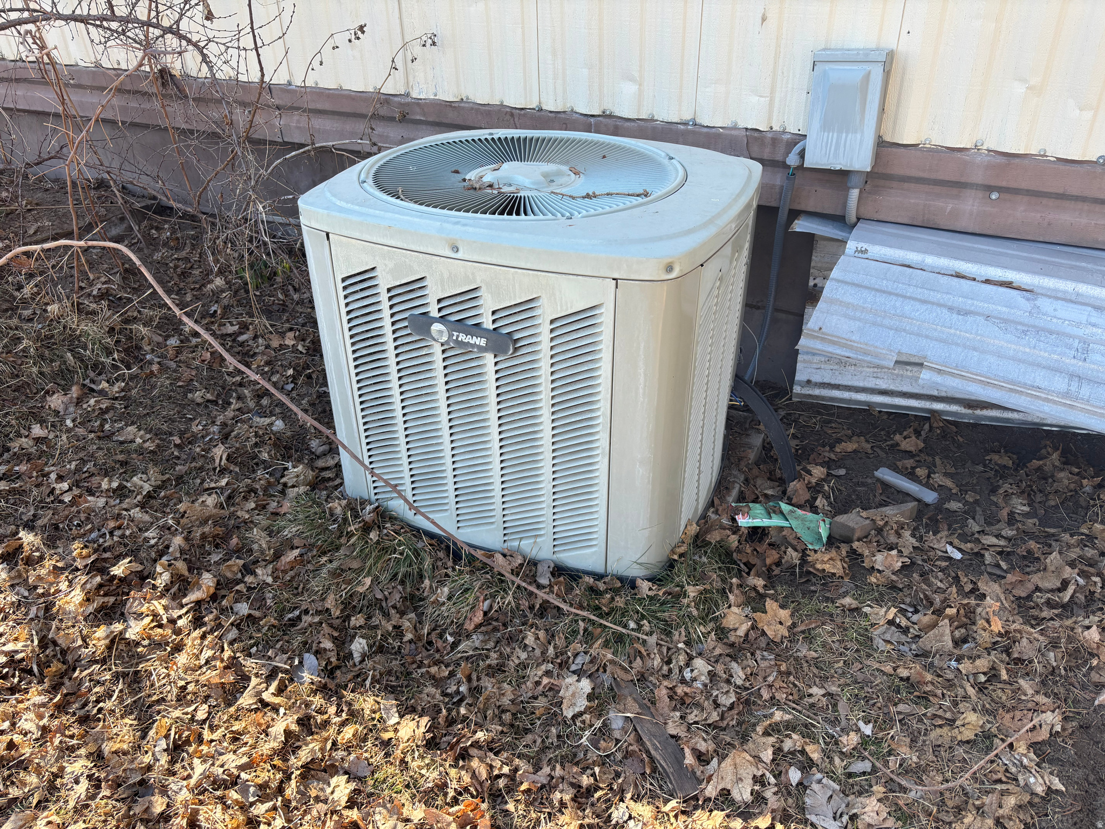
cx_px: 552
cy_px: 414
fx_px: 830
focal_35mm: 26
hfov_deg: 67.3
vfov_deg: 53.1
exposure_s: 1/380
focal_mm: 5.96
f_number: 1.6
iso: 50
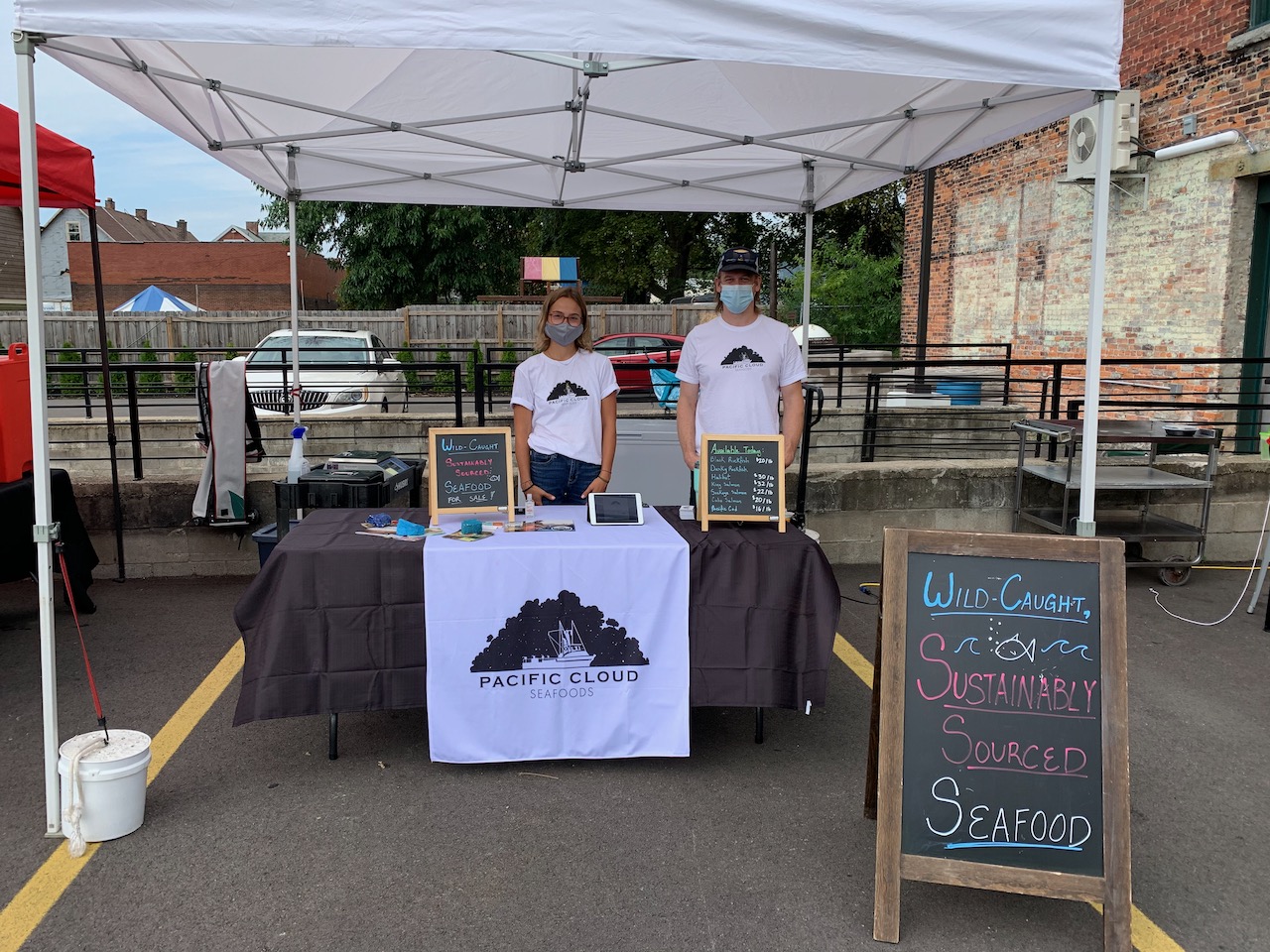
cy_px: 476
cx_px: 635
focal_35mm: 26
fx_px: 954
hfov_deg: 67.3
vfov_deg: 53.1
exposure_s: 1/1220
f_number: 1.8
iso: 25
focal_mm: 4.25
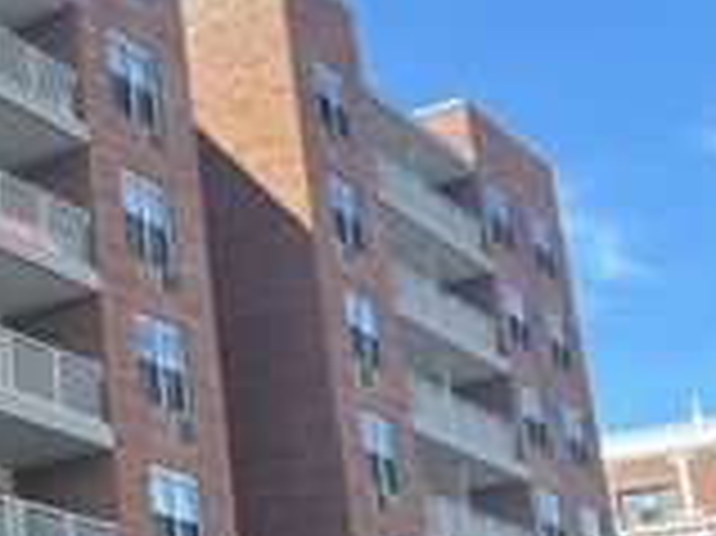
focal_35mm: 82
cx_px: -333
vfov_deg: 17.9
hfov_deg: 20.6
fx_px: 1695
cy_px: 331
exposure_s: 1/943
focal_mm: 5.96
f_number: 1.6
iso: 50
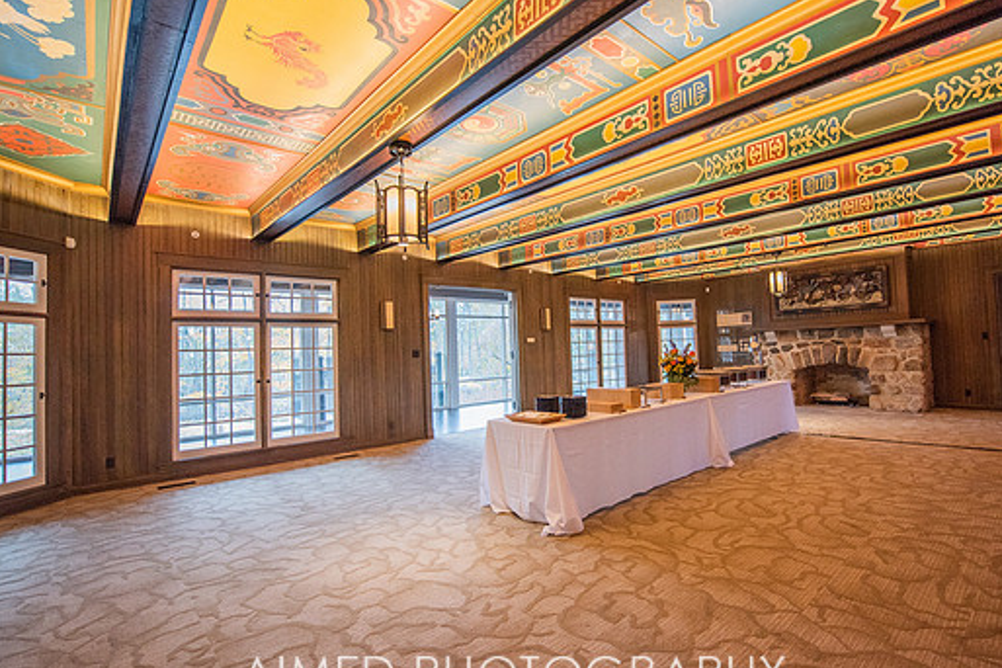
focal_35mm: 17
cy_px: 332
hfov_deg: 93.1
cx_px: 539
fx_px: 473
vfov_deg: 70.4
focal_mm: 14
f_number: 2.8
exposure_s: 1/250
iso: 1250
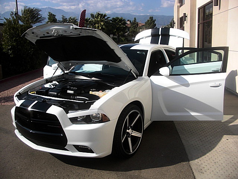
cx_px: 119
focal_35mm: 36
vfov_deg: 39.7
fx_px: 248
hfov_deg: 51.4
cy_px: 90
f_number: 7.9
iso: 50
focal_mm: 6.3
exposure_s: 1/125
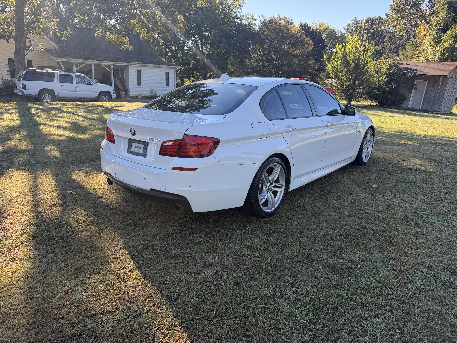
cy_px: 172
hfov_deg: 71.6
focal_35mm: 24
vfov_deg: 56.8
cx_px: 228
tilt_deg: -14.3
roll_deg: -5.8
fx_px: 317
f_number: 1.78
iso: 80
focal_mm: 6.76
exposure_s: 1/551
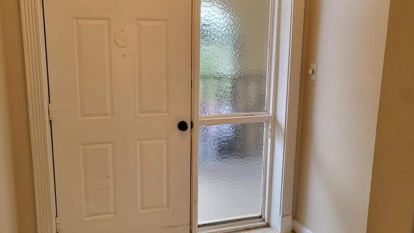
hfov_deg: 52.8
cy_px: 112
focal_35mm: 38
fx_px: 417
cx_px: 207
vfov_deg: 31.2
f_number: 1.8
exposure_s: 1/120
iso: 40
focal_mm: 5.4
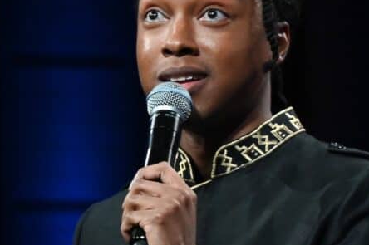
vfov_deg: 3.0
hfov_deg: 4.5
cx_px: 205
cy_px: 181
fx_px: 4720
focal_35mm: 461
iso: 6400
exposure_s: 1/200
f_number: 6.3
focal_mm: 200
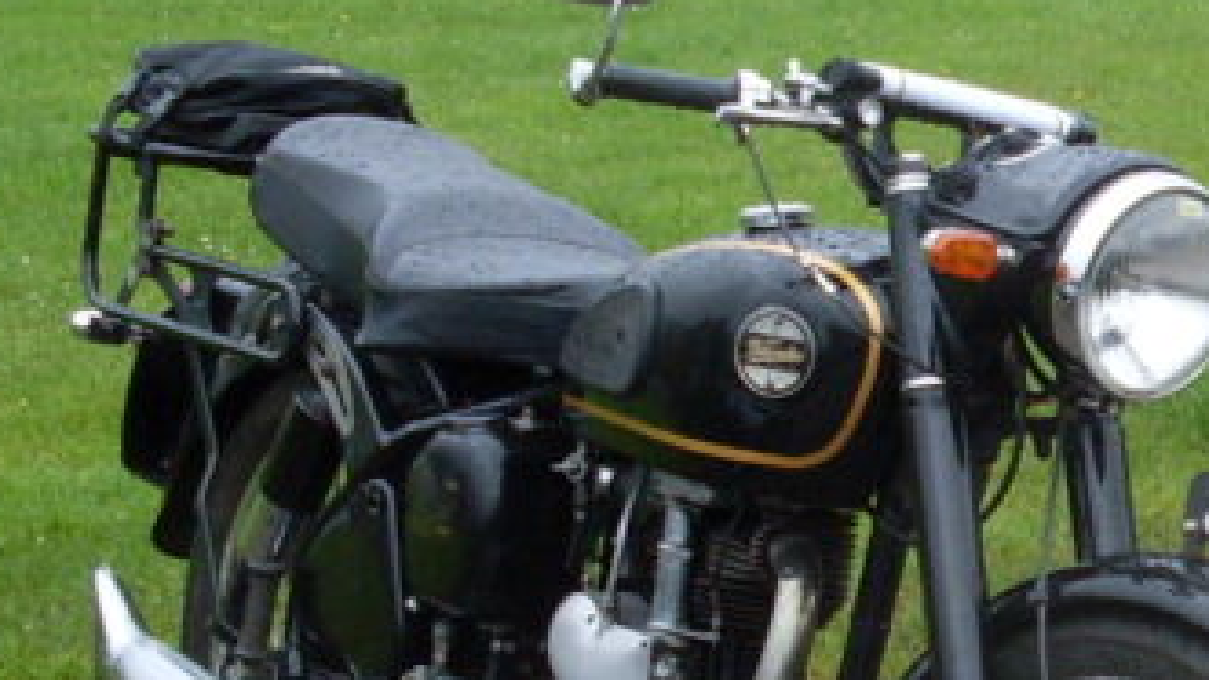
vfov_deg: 9.4
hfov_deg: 15.6
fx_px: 4102
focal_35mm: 128
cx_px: 1757
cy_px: 567
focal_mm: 6.3
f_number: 2.8
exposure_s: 1/500
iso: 80
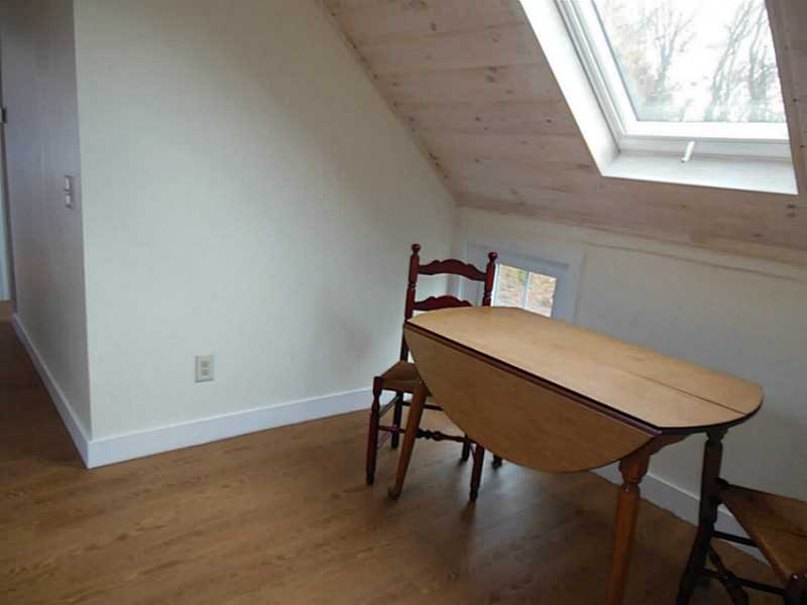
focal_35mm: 25
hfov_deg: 69.4
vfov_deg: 54.9
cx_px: 404
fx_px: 583
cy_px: 302
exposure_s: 1/40
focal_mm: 4.5
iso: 125
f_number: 3.2
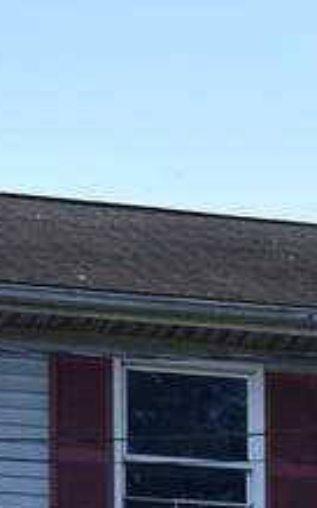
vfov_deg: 7.3
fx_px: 3731
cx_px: 991
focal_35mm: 270
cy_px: 1265
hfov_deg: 4.6
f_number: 8
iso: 100
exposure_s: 1/200
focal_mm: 25
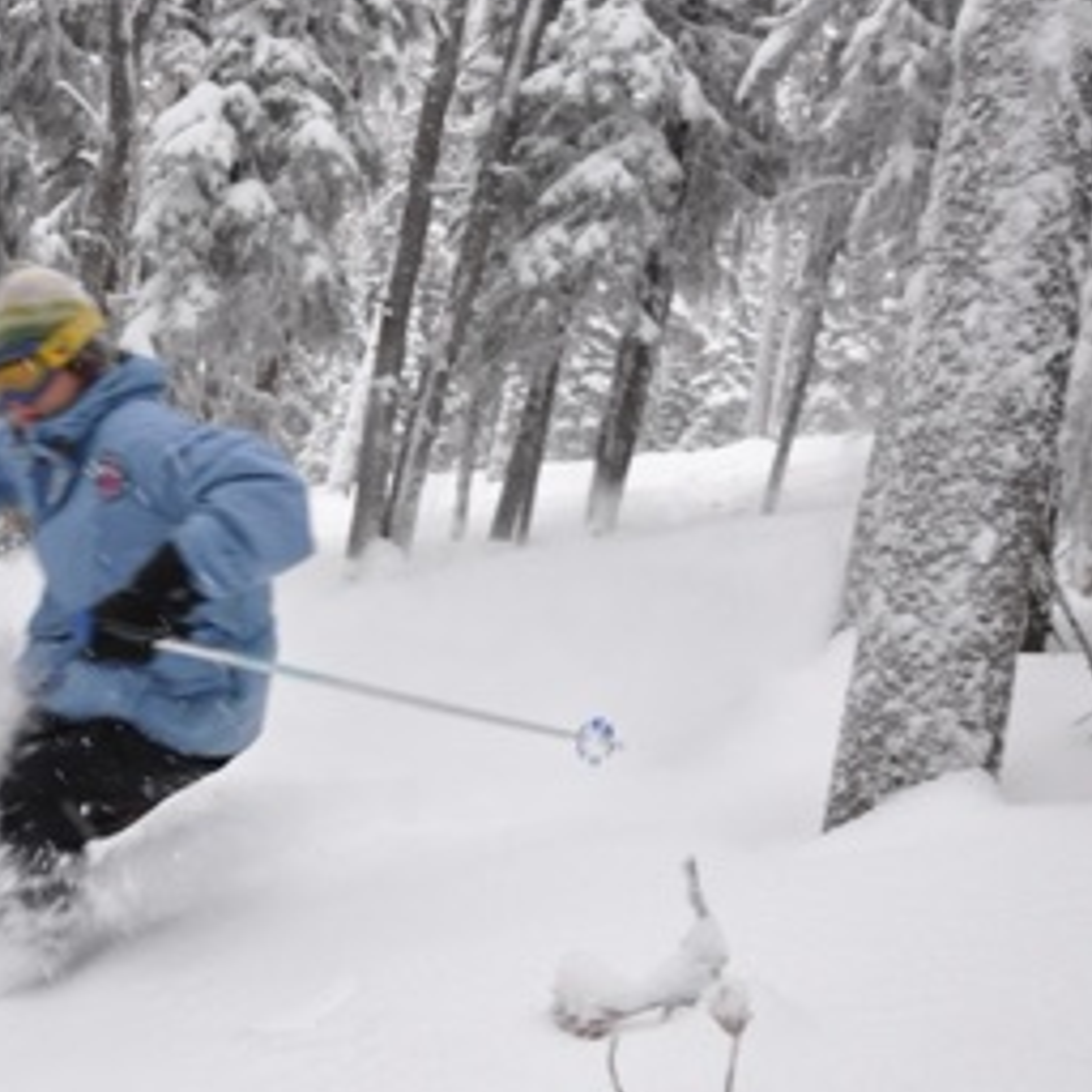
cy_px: 544
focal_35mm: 43
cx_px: 350
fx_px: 1535
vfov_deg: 39.2
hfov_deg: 38.6
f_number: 5.6
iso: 200
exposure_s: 1/160
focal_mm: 18
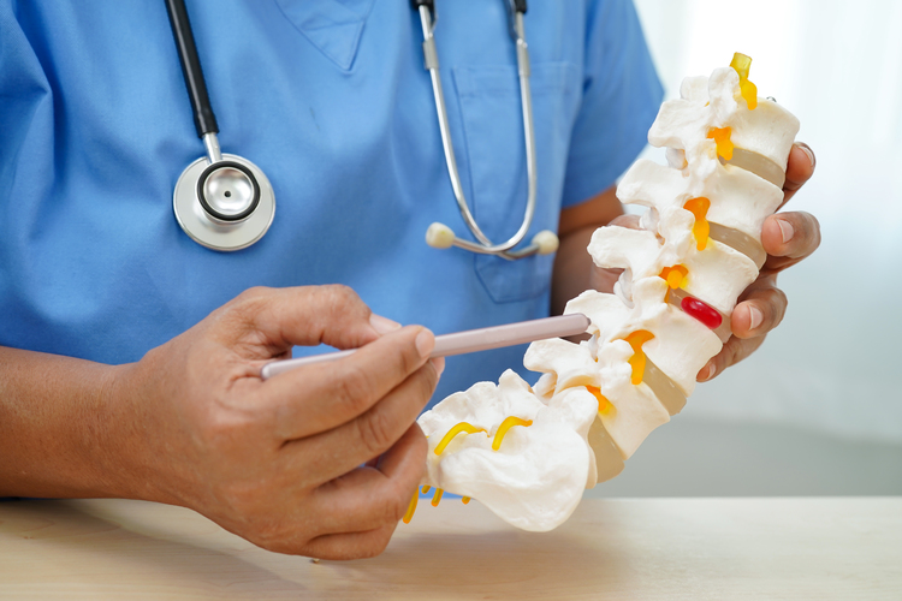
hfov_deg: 39.6
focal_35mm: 50
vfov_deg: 27.0
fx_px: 1253
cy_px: 300
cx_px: 451
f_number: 4
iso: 400
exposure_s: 1/80
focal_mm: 50
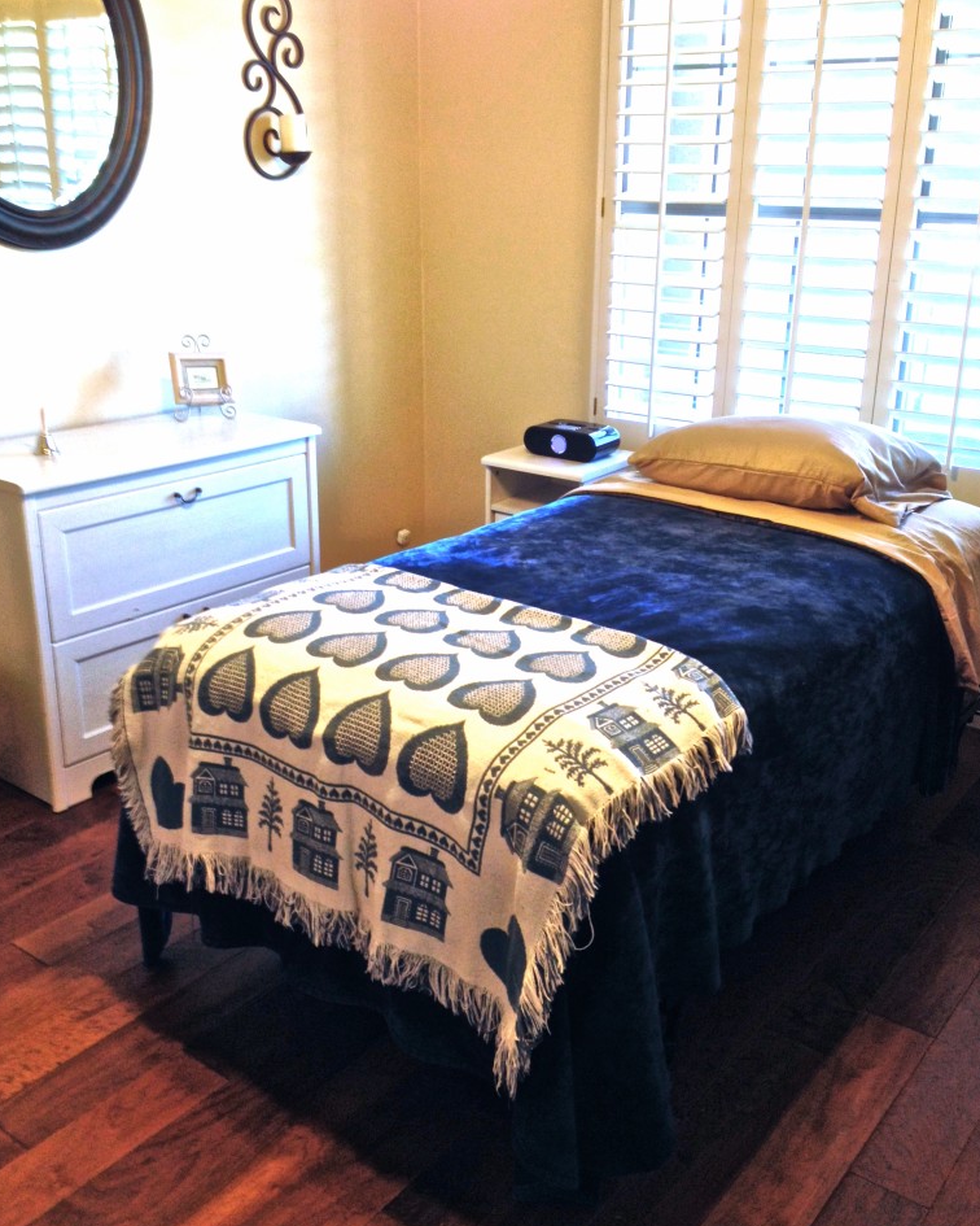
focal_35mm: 37
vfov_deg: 49.1
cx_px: 491
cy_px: 601
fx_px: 1341
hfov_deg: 40.1
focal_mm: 4.28
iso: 64
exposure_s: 1/20
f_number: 2.4
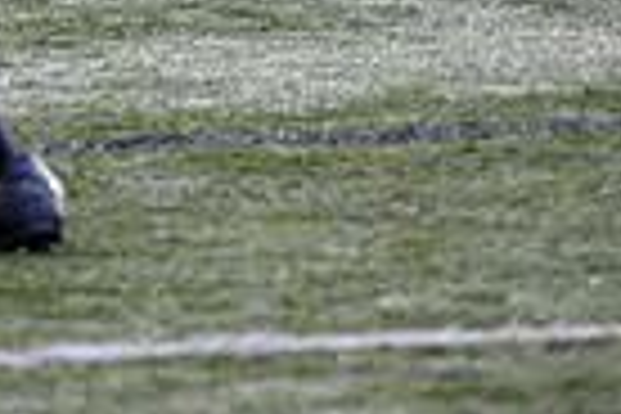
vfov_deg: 2.1
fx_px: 11263
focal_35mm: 653
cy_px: -394
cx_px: -590
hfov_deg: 3.1
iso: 1600
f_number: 4.5
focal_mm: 155
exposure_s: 1/1600
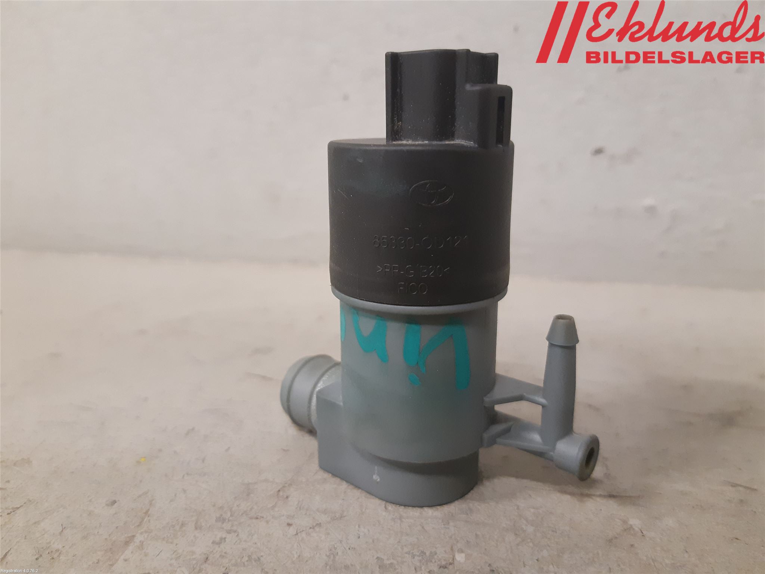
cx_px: 382
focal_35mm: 26
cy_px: 287
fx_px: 575
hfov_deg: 67.3
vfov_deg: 53.1
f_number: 1.7
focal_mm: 3.93
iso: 320
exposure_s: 1/50
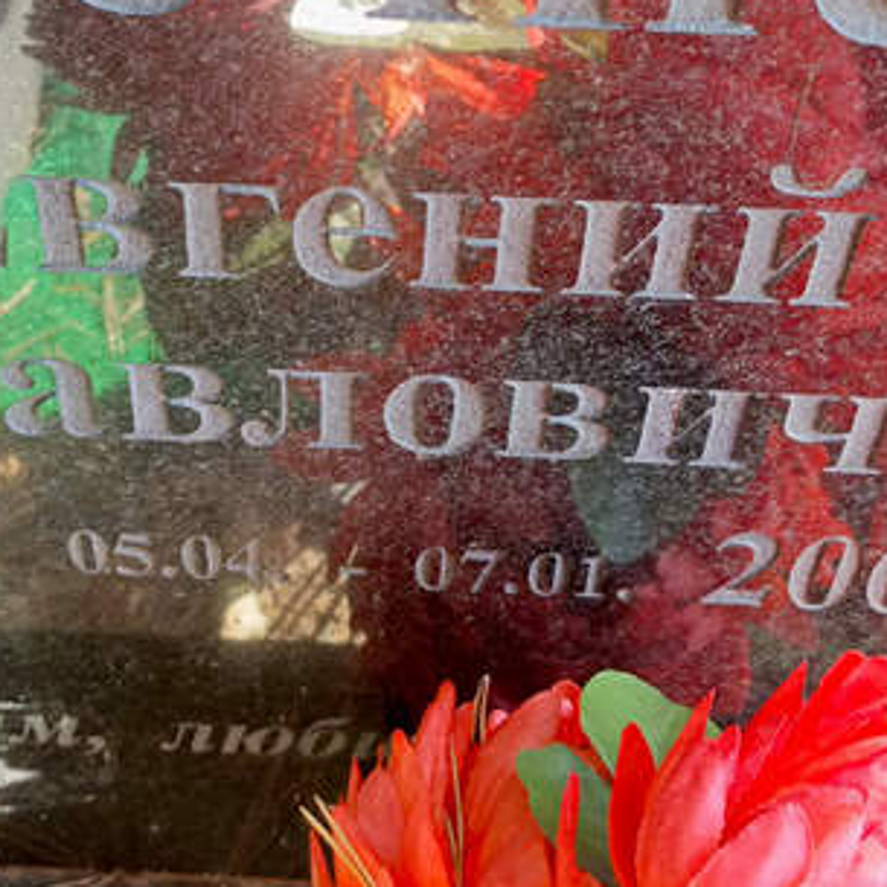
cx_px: 358
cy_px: 163
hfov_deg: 29.5
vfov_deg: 28.8
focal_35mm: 58
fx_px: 1681
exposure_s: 1/120
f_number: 1.69
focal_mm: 4.76
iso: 294
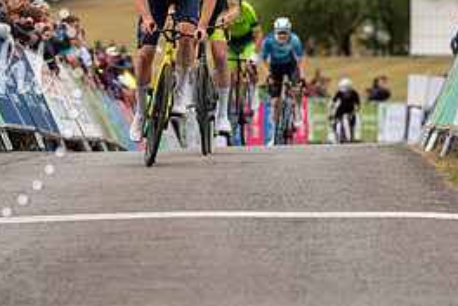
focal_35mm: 319
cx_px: 189
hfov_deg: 6.5
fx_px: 4058
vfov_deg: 4.3
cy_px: -13
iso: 640
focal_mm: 145
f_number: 3.5
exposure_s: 1/1000
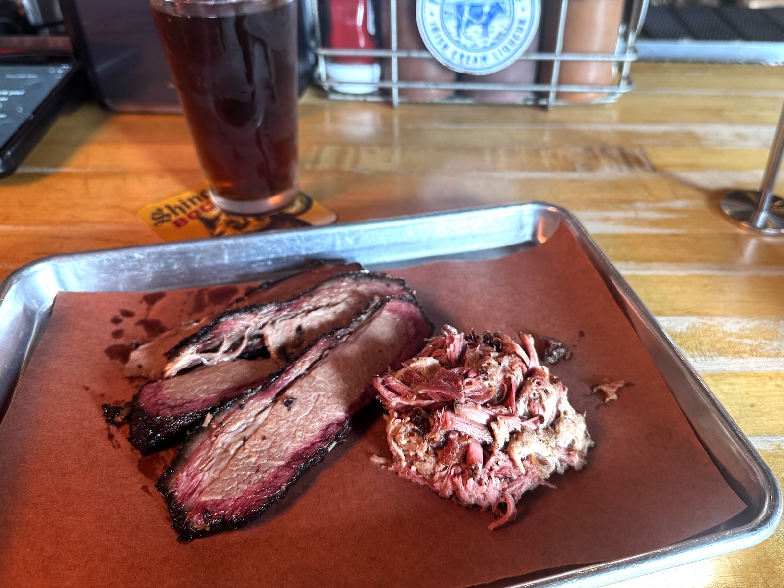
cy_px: 294
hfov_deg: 71.6
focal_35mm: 24
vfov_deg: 56.8
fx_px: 544
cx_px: 392
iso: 200
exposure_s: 1/60
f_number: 1.78
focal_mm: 6.76
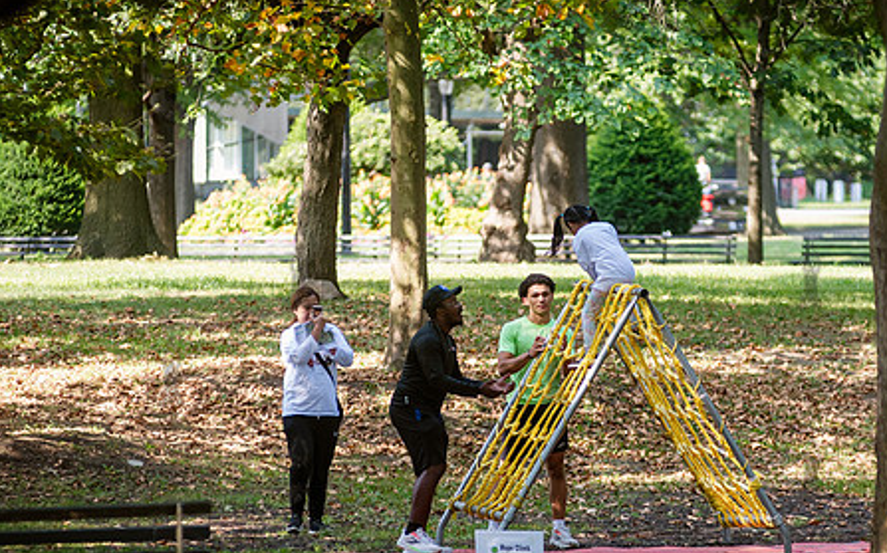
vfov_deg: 4.0
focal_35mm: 324
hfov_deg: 6.5
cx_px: 582
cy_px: 338
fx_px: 7829
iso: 500
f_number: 3.5
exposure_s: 1/500
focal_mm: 185
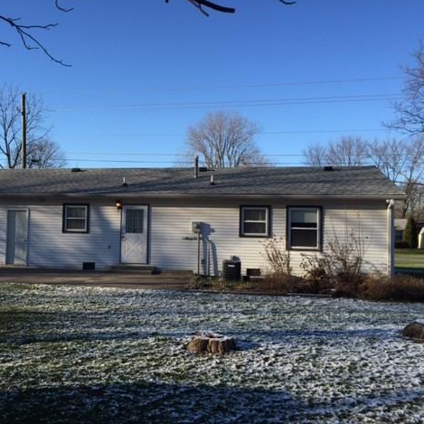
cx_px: 146
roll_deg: -1.0
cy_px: 213
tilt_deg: +2.3
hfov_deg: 46.6
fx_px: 485
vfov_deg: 47.2
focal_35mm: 35
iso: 32
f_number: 2.2
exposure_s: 1/1099
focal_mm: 4.15
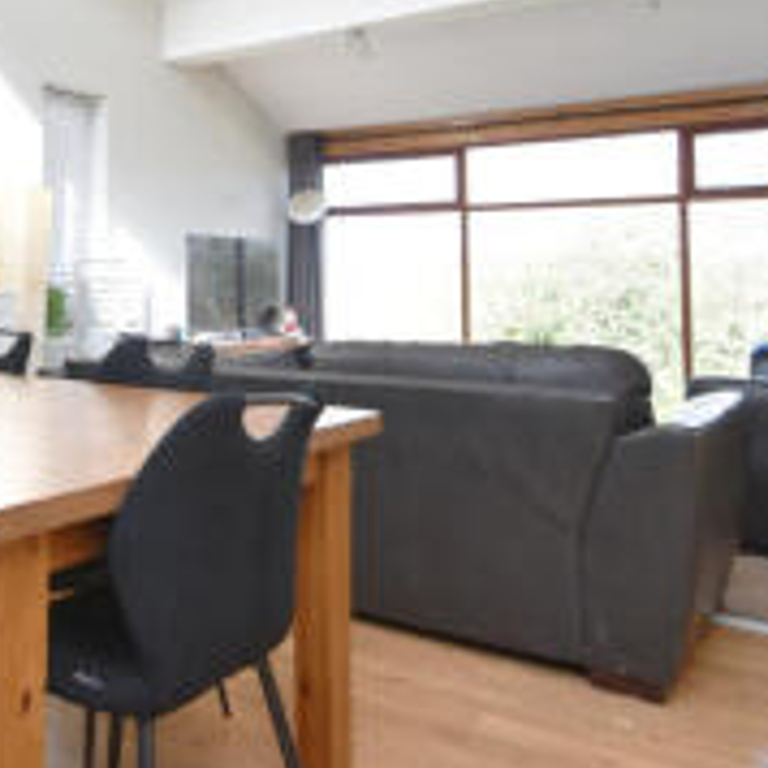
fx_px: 853
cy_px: 222
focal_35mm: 34
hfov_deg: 46.9
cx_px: 203
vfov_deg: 47.2
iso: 400
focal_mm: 10
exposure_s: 1/250
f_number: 4.5
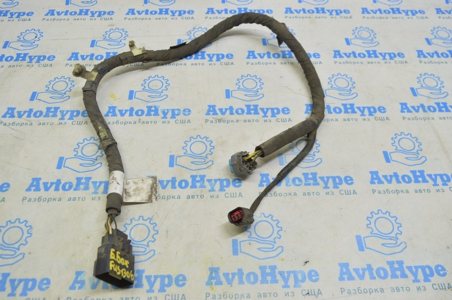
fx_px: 376
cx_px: 226
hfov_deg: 62.0
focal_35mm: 30
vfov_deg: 43.5
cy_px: 150
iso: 400
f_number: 5.6
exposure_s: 1/25
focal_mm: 20
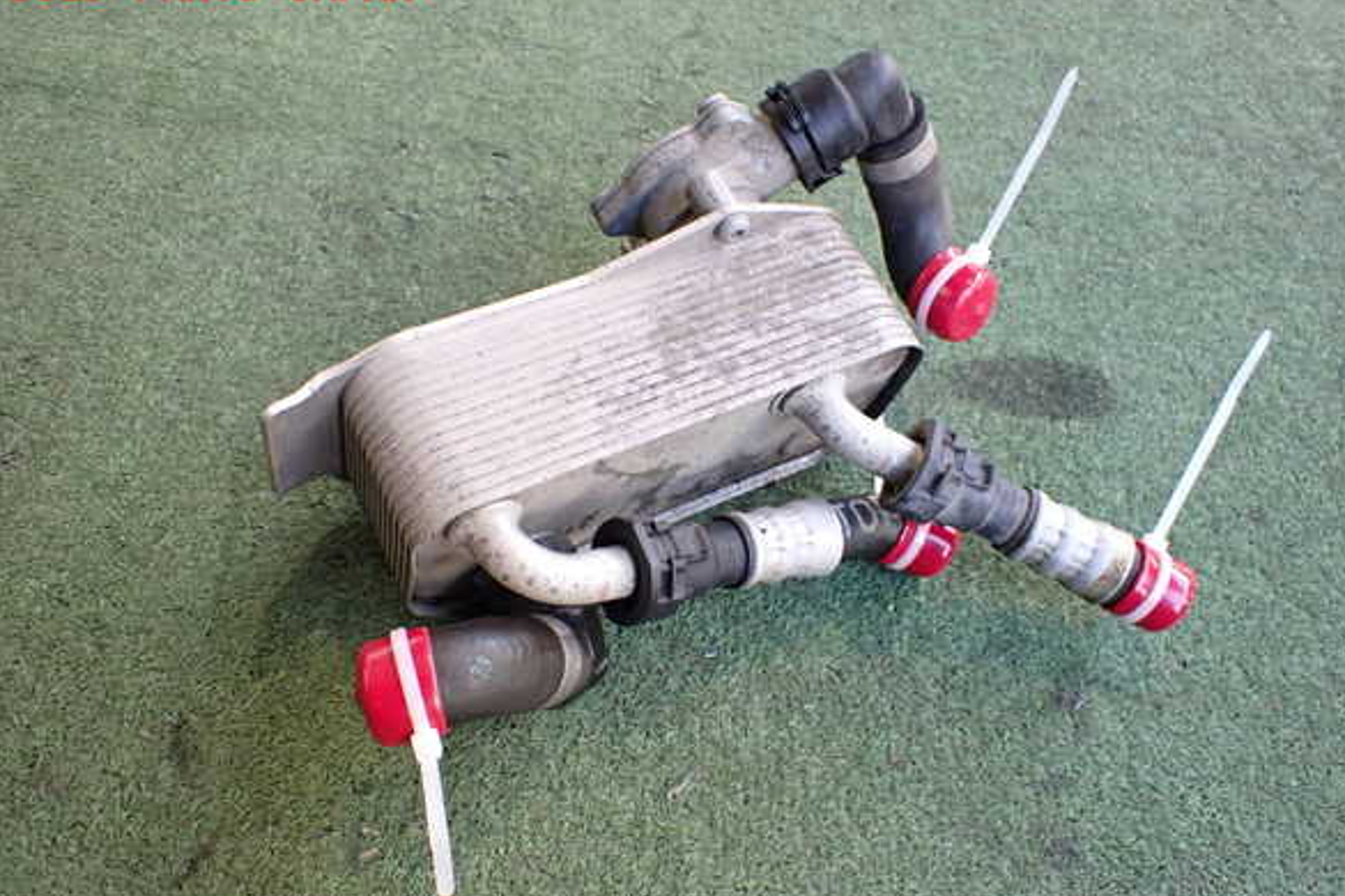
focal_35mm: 32
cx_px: 685
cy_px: 473
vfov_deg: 41.1
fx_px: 1195
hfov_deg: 58.7
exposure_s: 1/125
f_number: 2.3
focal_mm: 5.4
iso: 500
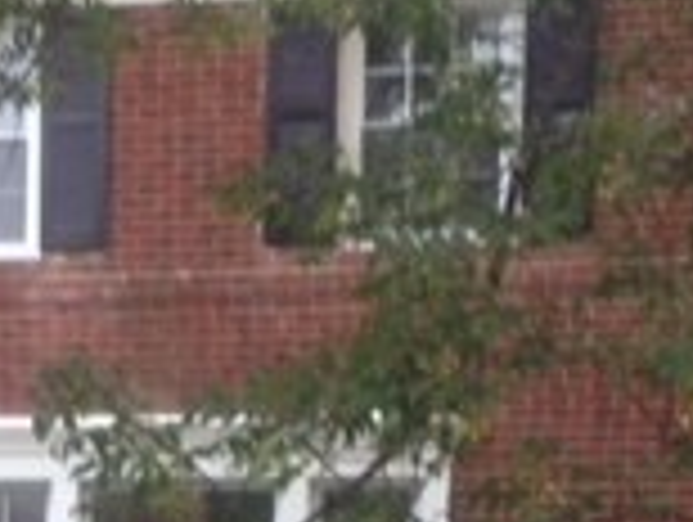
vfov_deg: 10.1
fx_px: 2907
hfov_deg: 13.5
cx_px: 68
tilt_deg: +0.3
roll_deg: -0.4
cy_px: 657
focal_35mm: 145
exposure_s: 1/40
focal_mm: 4.28
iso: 64
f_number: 2.4
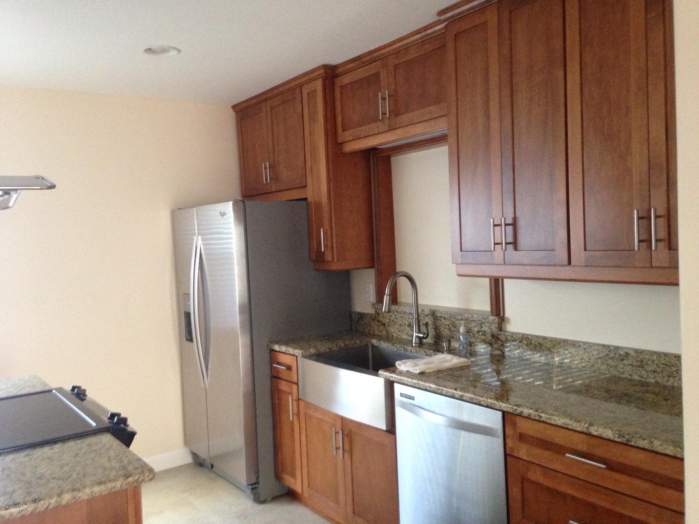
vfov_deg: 42.9
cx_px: 350
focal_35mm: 33
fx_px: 666
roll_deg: +4.3
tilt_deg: -2.9
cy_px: 262
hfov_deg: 55.4
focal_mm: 4.12
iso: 400
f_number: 2.4
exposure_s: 1/15
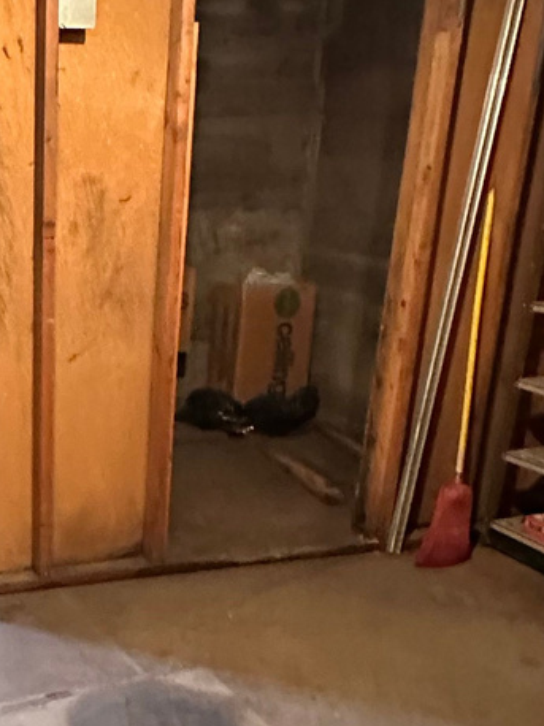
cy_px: 507
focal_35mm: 47
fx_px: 986
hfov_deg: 28.7
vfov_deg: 39.8
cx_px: -14
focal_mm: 2.22
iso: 1250
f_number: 2.2
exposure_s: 1/30
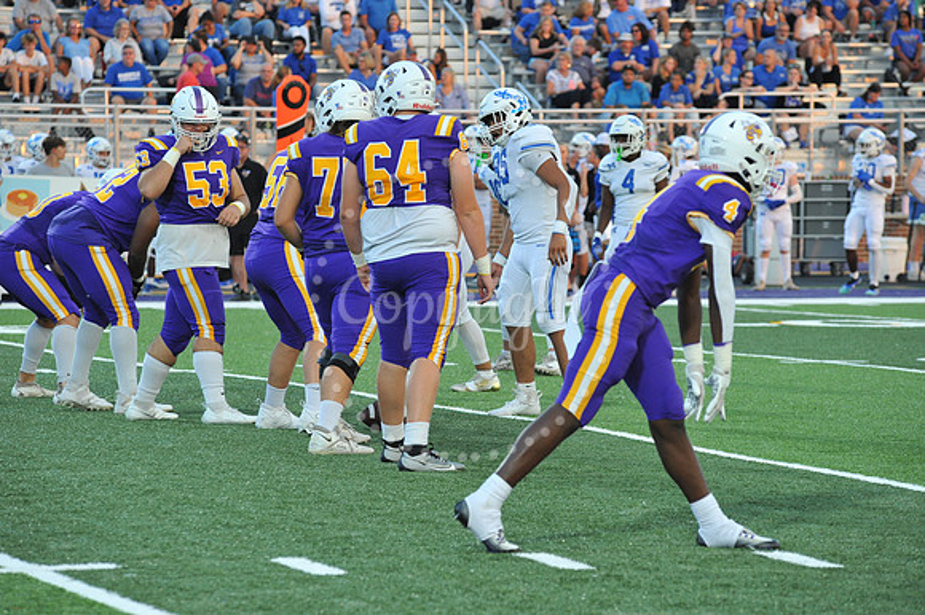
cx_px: 462
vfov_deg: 6.9
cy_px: 308
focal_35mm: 200
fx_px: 5136
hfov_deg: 10.3
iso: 1600
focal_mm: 200
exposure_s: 1/400
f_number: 6.3
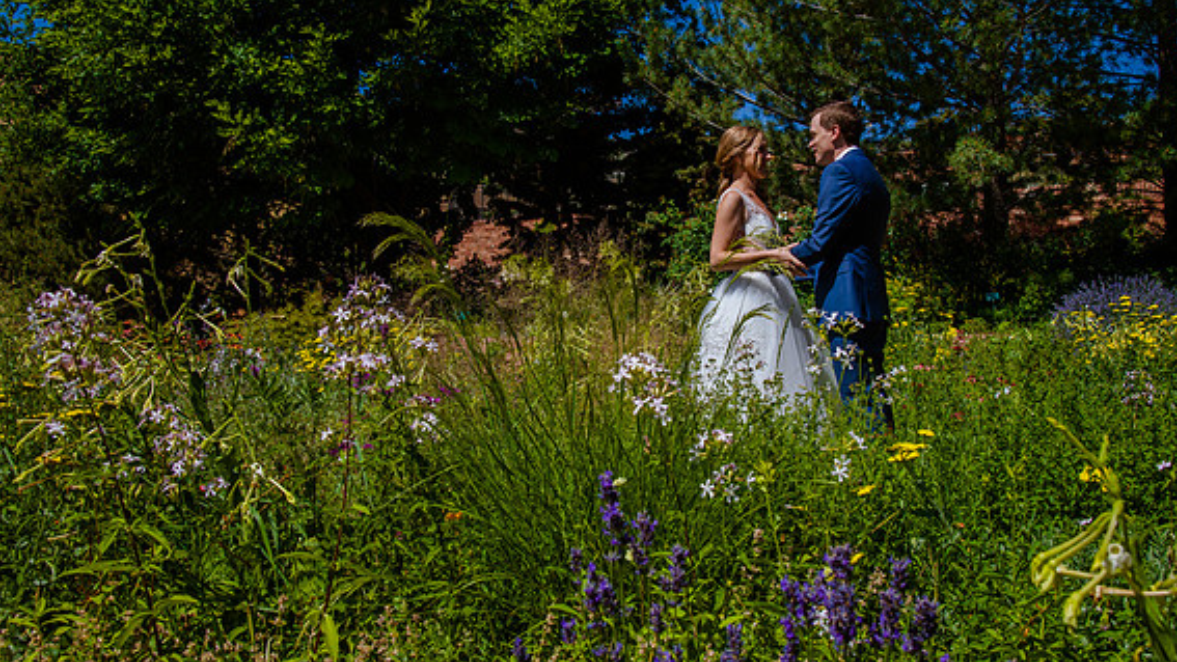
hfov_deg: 52.8
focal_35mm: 38
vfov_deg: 31.1
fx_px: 1186
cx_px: 617
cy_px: 281
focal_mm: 34
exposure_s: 1/320
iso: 200
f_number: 10
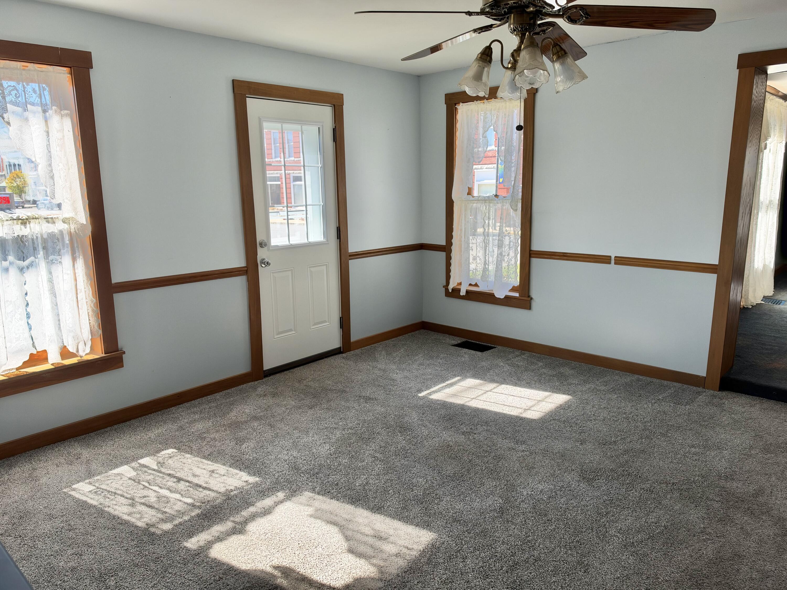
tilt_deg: -10.9
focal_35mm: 24
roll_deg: +1.0
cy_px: 295
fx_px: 546
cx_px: 394
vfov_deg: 56.8
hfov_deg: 71.6
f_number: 1.8
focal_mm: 6.93
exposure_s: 1/186
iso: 100
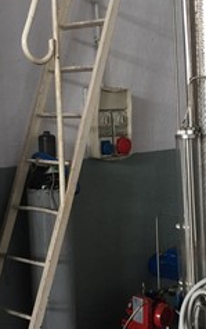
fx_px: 556
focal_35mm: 62
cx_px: 196
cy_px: 182
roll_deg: +2.2
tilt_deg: -5.4
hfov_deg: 20.4
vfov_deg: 32.9
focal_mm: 4.15
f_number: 2.2
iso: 64
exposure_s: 1/33
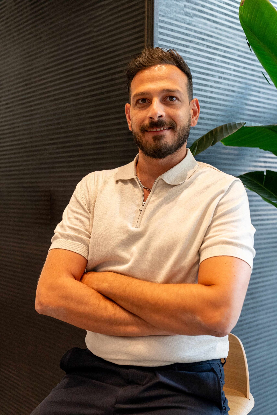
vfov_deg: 47.4
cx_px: 138
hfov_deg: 32.7
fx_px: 473
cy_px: 208
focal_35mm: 41
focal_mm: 41
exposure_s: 1/160
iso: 1250
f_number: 4
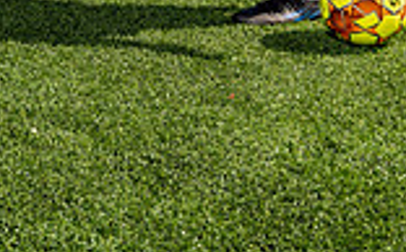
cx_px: 260
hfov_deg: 18.6
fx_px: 1237
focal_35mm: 112
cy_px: -294
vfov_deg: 10.5
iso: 100
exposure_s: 1/250
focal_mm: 38
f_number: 8
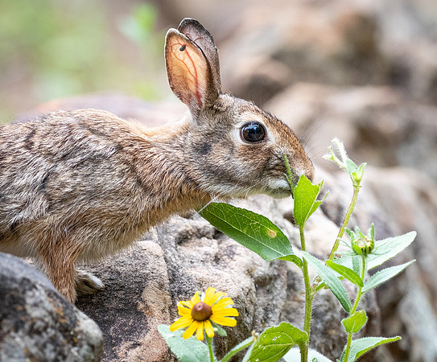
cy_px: 238
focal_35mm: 902
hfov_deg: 2.1
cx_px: 182
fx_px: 11827
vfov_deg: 1.8
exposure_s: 1/500
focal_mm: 300
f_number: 4
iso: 800
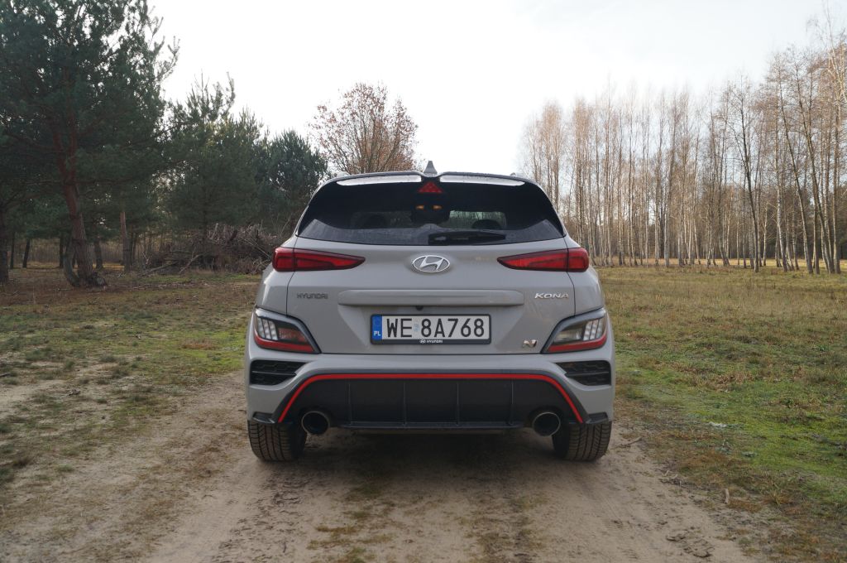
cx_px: 424
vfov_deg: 43.5
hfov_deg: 62.0
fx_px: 705
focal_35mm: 30
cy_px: 282
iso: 100
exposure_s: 1/125
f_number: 5.6
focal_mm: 20
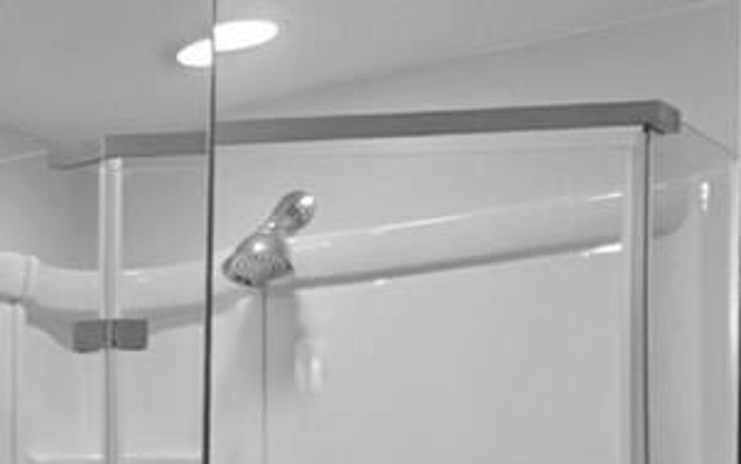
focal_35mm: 81
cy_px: 665
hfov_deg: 15.9
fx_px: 1636
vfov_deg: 15.1
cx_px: -942
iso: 200
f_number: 3.5
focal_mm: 10
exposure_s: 1/8
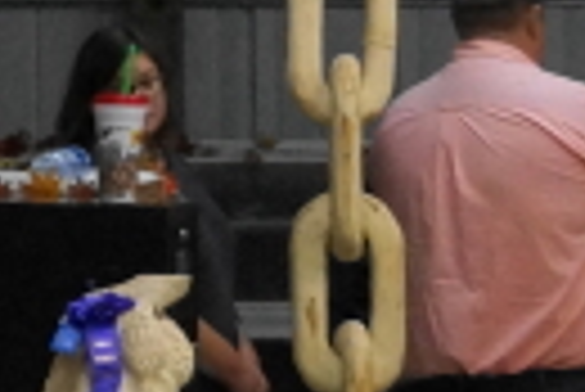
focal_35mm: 253
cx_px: -392
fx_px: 4116
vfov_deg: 5.4
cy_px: -315
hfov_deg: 7.9
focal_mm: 22
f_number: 3.5
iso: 1600
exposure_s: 1/60
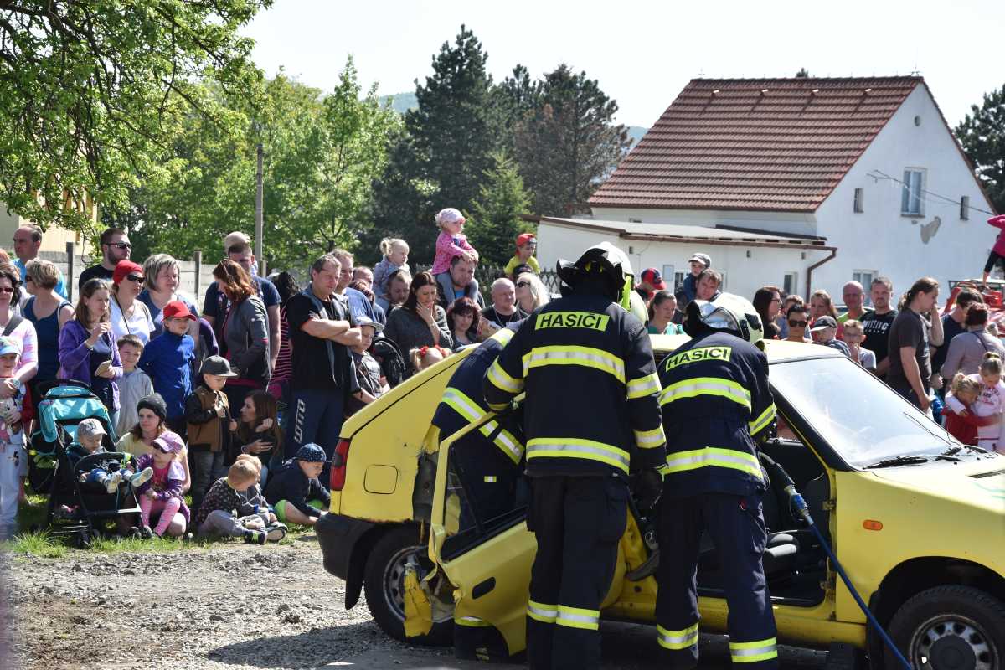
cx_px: 502
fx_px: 2764
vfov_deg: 13.8
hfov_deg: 20.6
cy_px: 335
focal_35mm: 99
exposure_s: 1/320
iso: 200
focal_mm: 66
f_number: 9
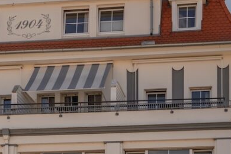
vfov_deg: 12.1
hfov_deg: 17.6
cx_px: -44
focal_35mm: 111
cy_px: 171
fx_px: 712
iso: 100
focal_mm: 39
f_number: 2.8
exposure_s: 1/2500
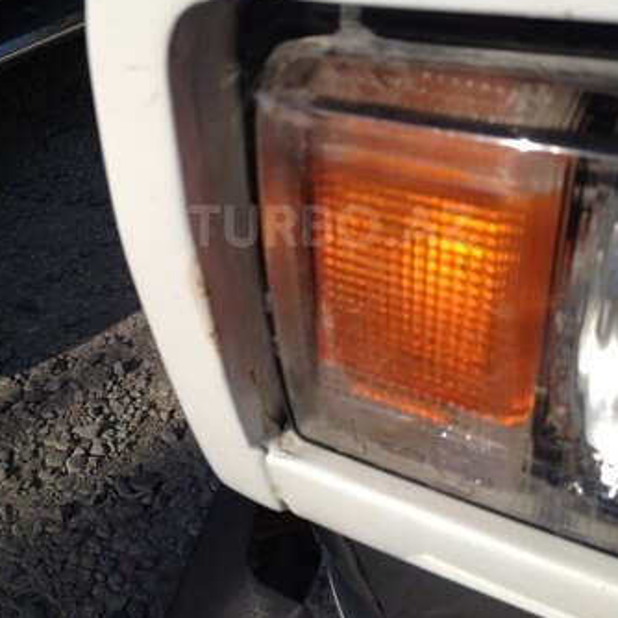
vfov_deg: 36.5
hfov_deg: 36.8
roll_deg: +1.1
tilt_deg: -29.4
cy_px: 226
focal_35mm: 46
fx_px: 929
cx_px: 331
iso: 50
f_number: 2.4
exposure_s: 1/2304
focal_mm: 4.28
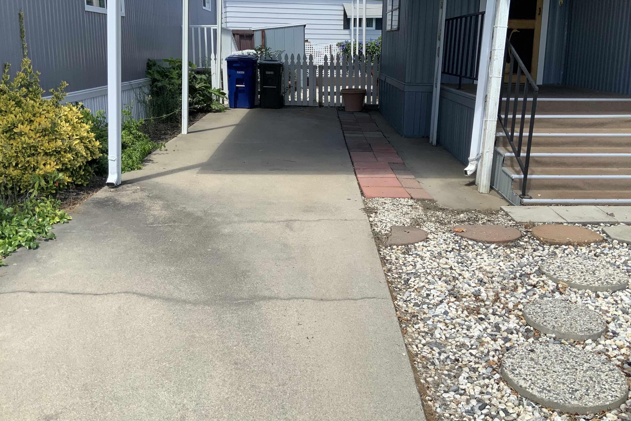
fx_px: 596
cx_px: 319
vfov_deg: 38.7
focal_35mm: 34
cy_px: 168
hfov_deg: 55.8
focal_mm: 3
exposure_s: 1/883
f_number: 1.8
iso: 16
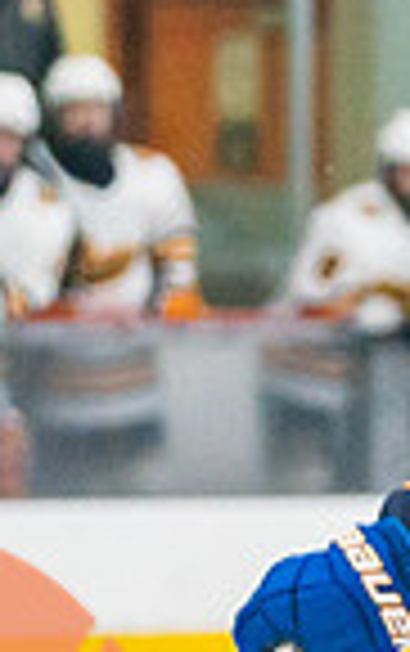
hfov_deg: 1.9
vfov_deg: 3.0
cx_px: 825
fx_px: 12638
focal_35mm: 709
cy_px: 772
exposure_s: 1/1250
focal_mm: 109
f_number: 2.8
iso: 3200
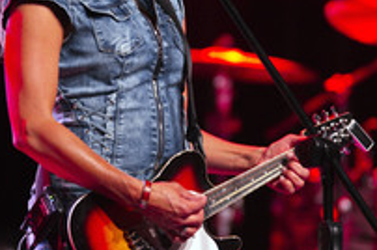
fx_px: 4904
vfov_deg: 2.9
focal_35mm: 469
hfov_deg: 4.4
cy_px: 34
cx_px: 202
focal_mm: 210
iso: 1600
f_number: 2.8
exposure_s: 1/100
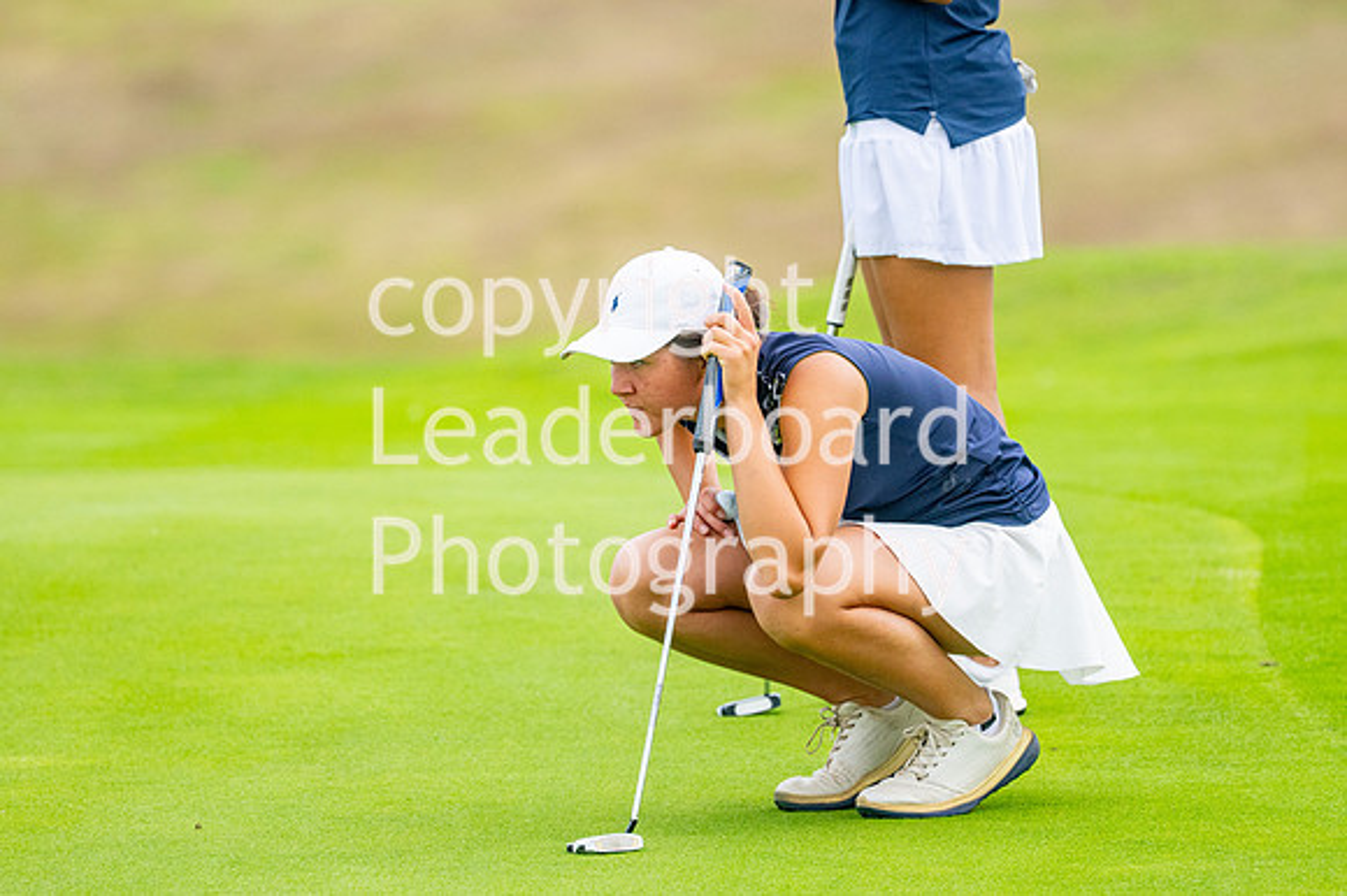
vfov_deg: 3.1
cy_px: 448
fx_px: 16827
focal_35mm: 450
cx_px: 674
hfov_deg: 4.6
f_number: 4.5
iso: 800
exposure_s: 1/3200
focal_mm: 300
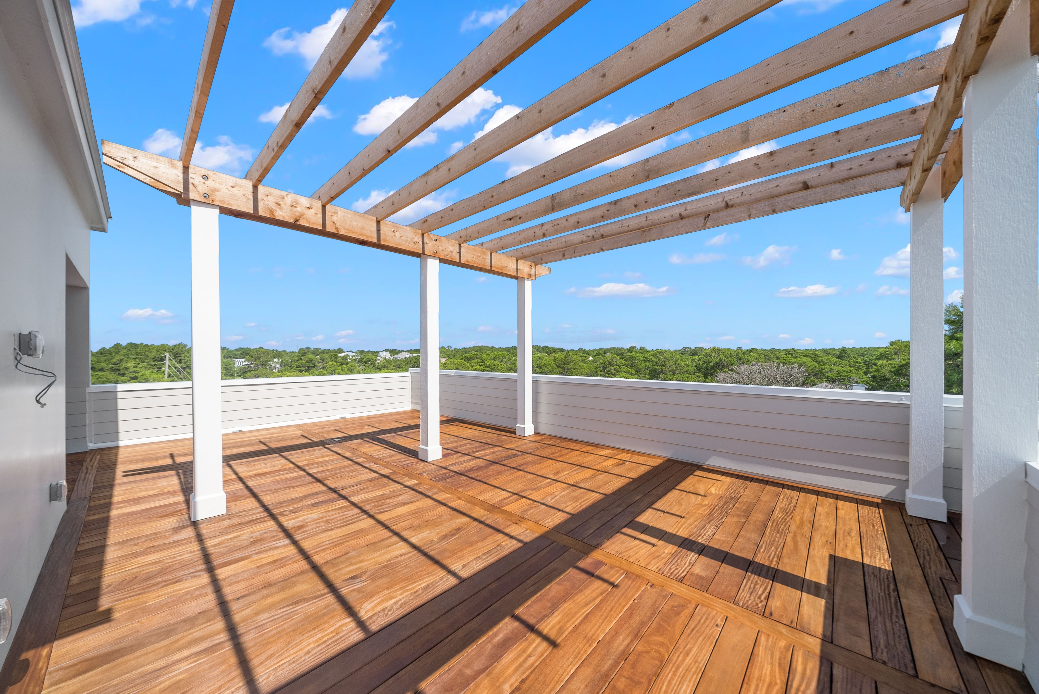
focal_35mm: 12
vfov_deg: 90.1
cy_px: 347
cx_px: 520
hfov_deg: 112.6
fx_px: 347
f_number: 7.1
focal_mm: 12
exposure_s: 1/500
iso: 160
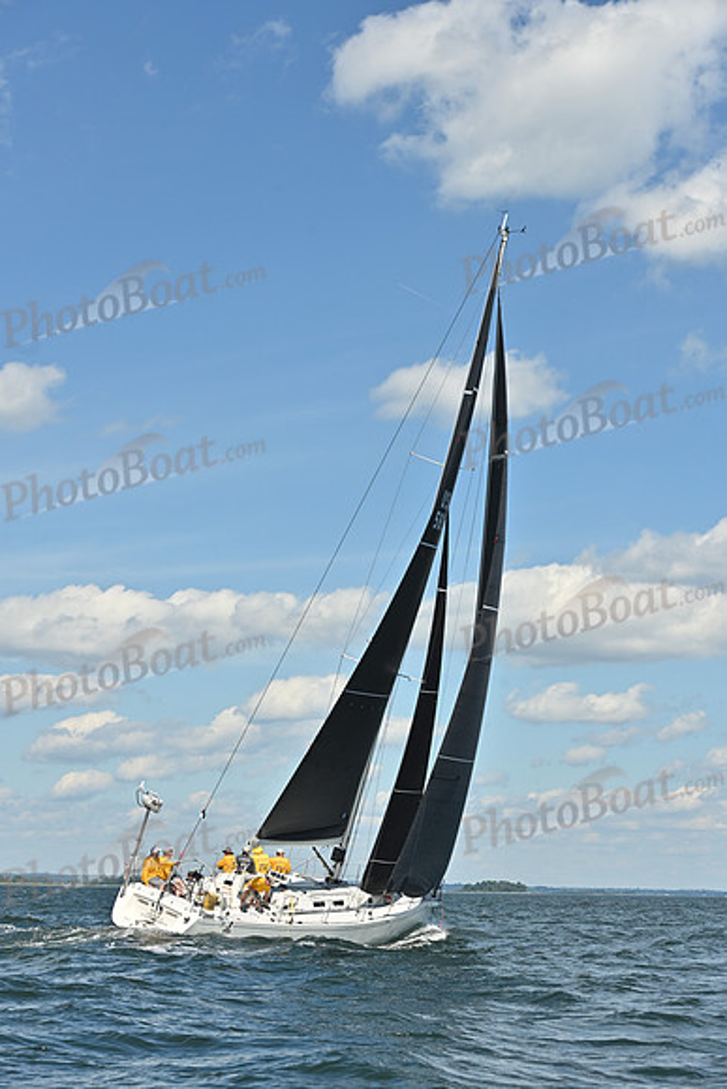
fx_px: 2119
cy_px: 544
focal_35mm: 70
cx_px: 364
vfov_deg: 28.8
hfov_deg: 19.5
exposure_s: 1/1250
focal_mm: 70
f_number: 8
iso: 250
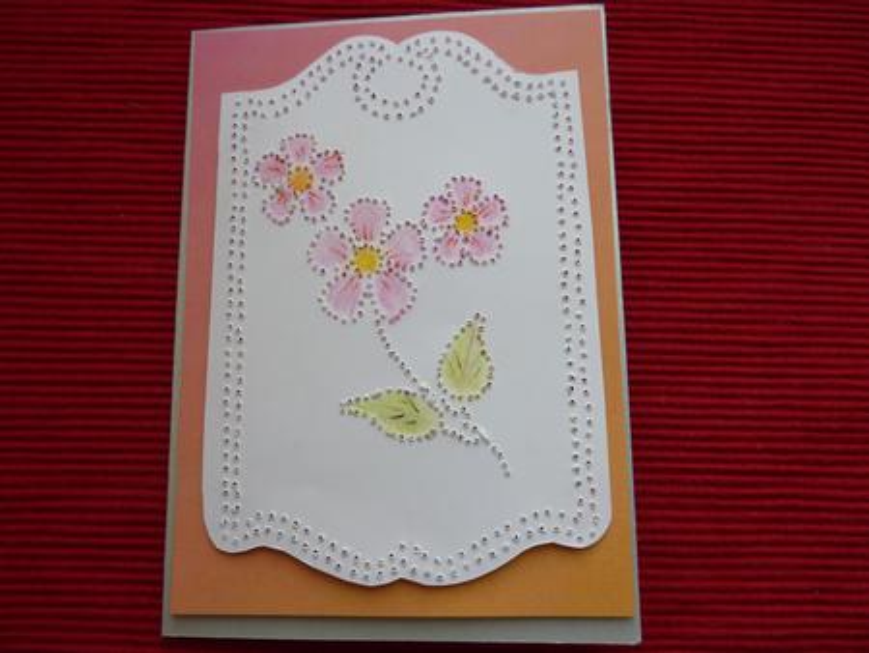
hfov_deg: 69.4
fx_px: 628
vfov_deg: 54.9
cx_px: 434
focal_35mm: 25
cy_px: 326
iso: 80
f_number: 3.3
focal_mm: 4.1
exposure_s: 1/30
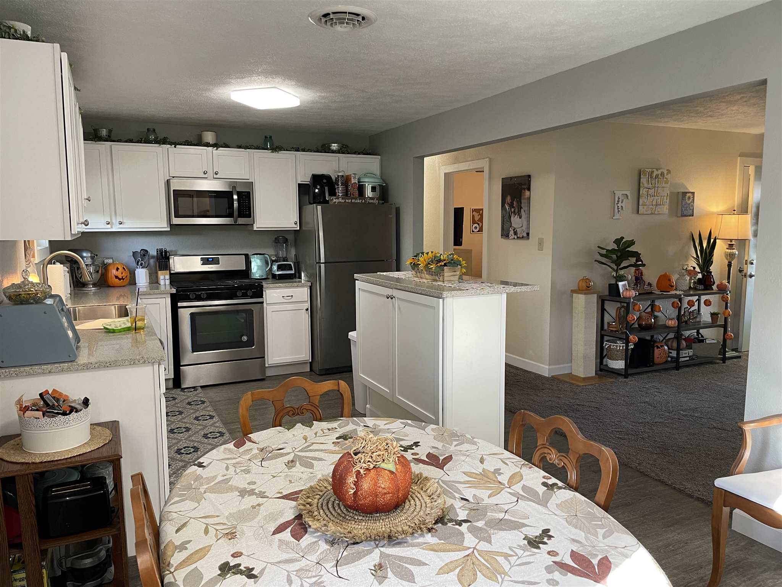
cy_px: 294
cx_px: 391
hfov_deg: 67.3
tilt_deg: -6.5
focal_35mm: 26
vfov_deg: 53.1
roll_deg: +0.8
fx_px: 587
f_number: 1.6
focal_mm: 4.2
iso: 80
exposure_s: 1/60
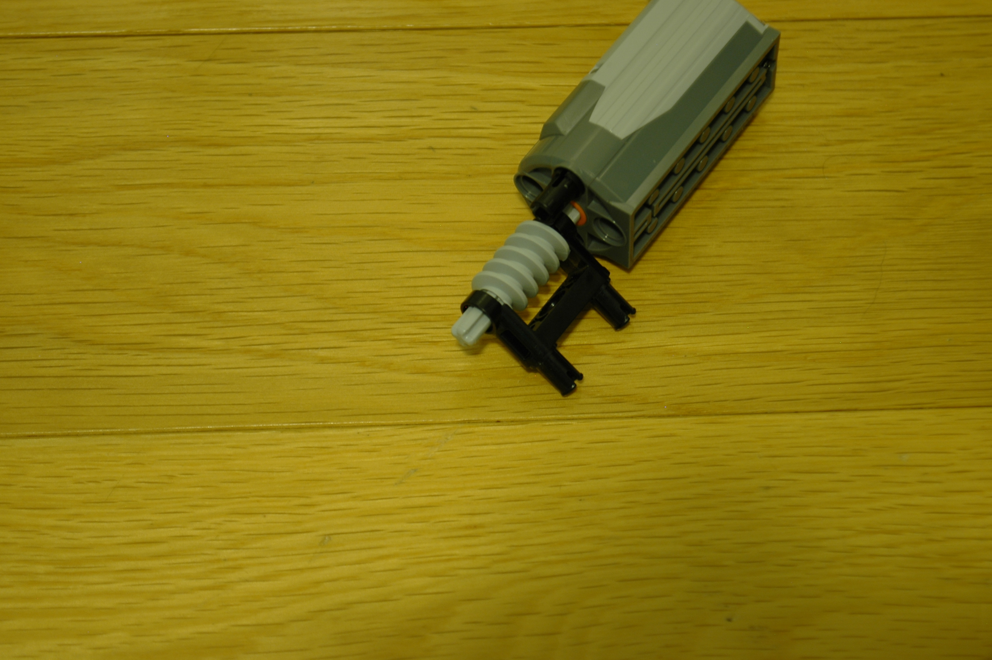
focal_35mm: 90
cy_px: 313
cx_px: 498
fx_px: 2465
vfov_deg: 15.2
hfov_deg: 22.8
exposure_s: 1/2
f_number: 5.6
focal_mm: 55
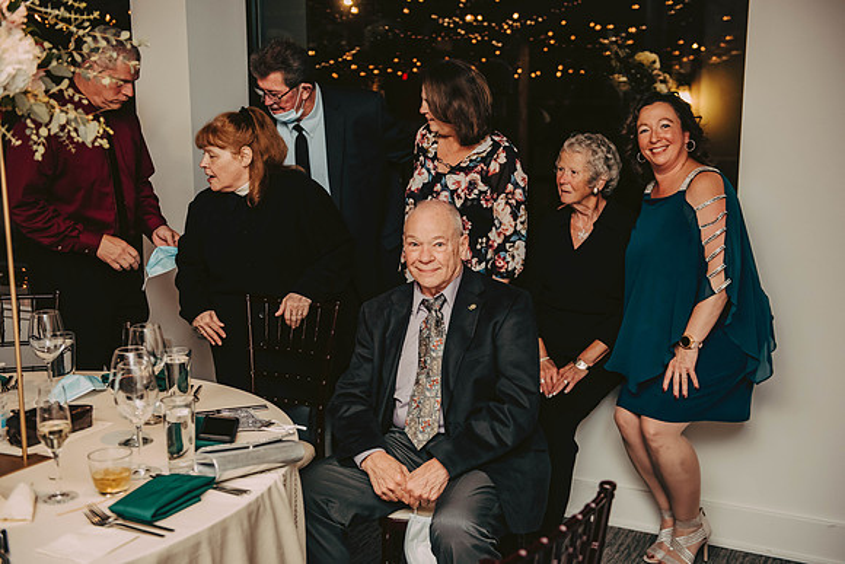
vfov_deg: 29.9
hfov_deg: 43.6
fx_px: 1056
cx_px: 422
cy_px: 282
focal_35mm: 45
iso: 2500
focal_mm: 45
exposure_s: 1/200
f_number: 3.2
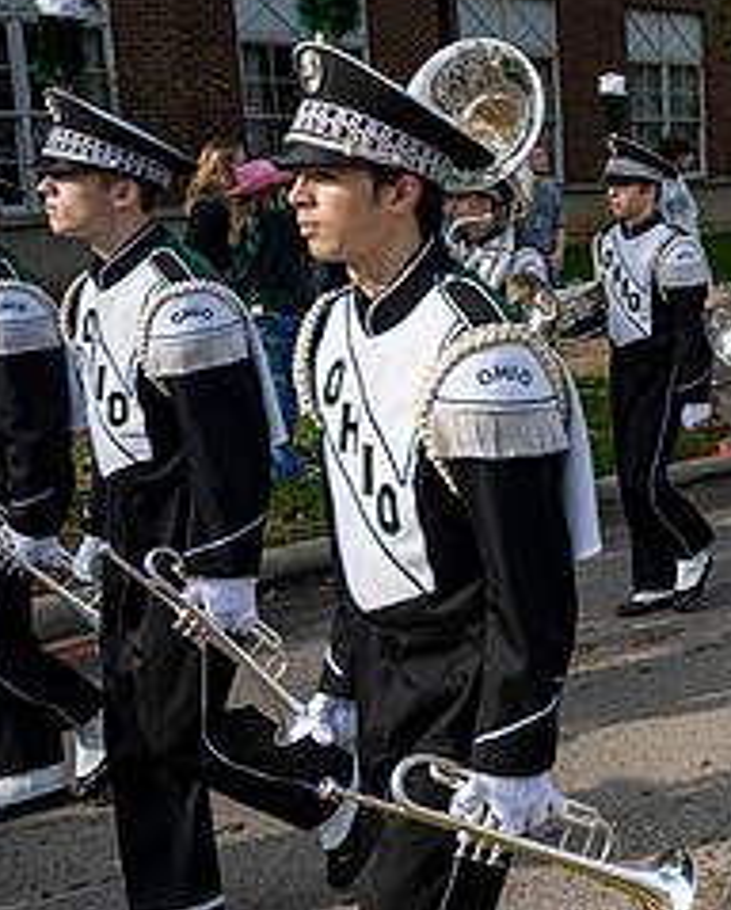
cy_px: 432
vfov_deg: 32.4
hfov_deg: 22.3
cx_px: 1058
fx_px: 1565
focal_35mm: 58
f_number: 4
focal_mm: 25.5
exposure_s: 1/1600
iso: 125
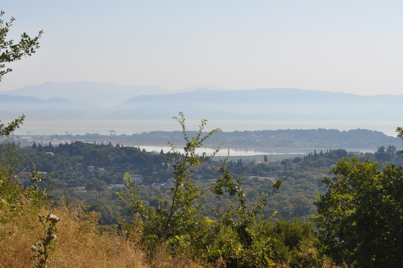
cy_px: 134
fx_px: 922
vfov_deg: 16.5
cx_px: 202
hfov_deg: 24.6
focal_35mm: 82
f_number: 18
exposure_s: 1/200
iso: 200
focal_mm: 55
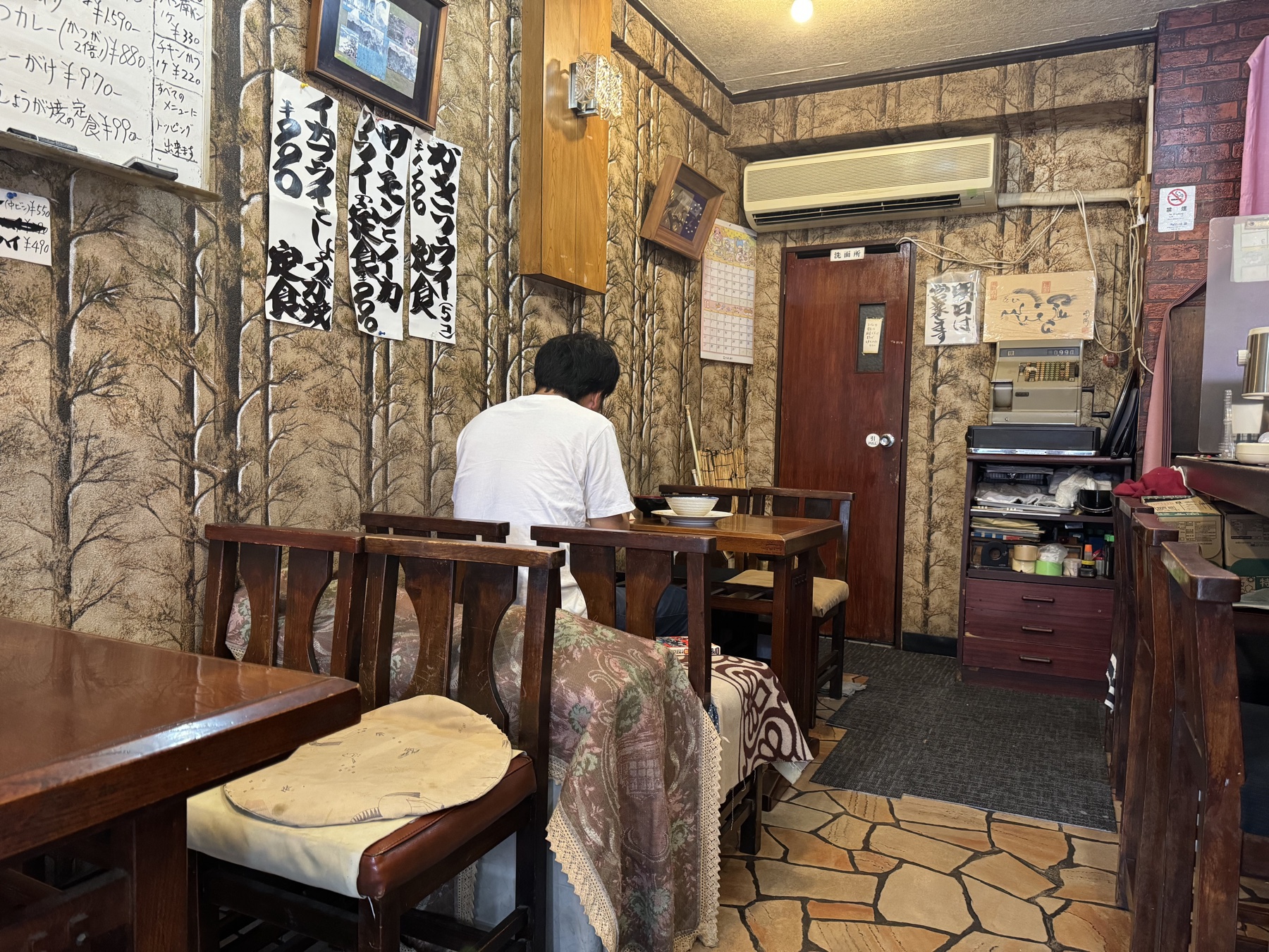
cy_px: 476
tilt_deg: -2.5
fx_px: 880
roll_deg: -1.0
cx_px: 634
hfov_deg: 71.6
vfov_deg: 56.8
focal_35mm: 24
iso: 400
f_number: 1.78
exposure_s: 1/50
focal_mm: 6.76
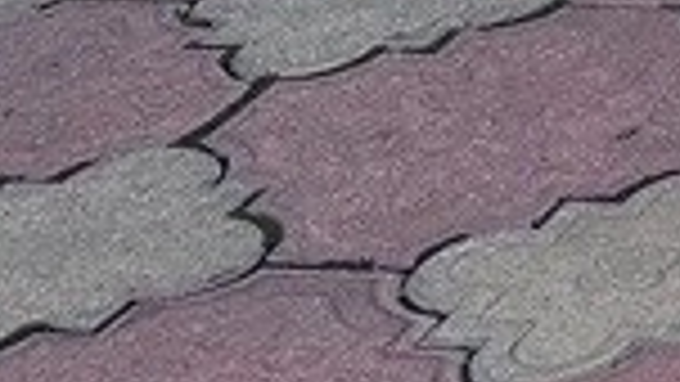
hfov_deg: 9.2
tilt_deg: -2.0
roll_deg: +0.4
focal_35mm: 173
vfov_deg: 5.8
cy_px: -1258
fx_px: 3120
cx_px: 2193
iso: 80
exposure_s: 1/966
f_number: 1.78
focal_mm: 6.76
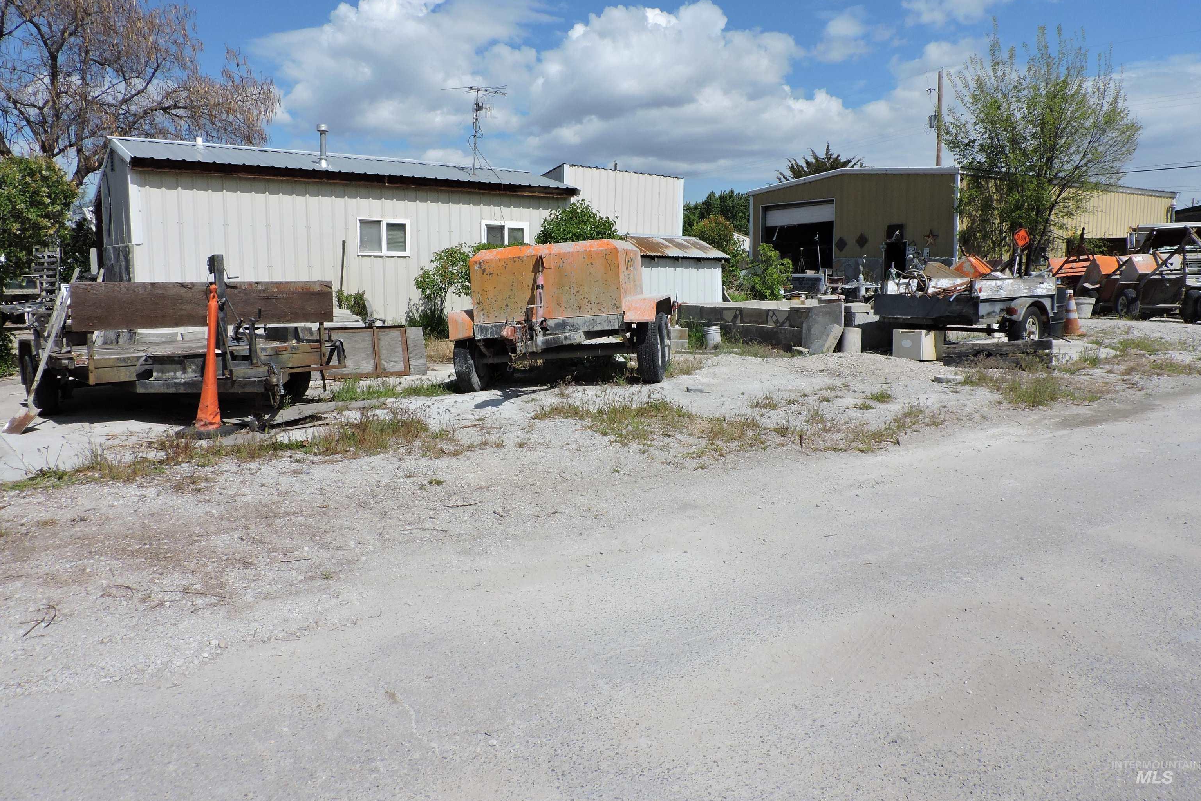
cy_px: 354
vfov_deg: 51.2
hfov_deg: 71.5
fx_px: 834
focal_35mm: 25
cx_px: 601
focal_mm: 4.3
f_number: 4.2
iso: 100
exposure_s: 1/1000
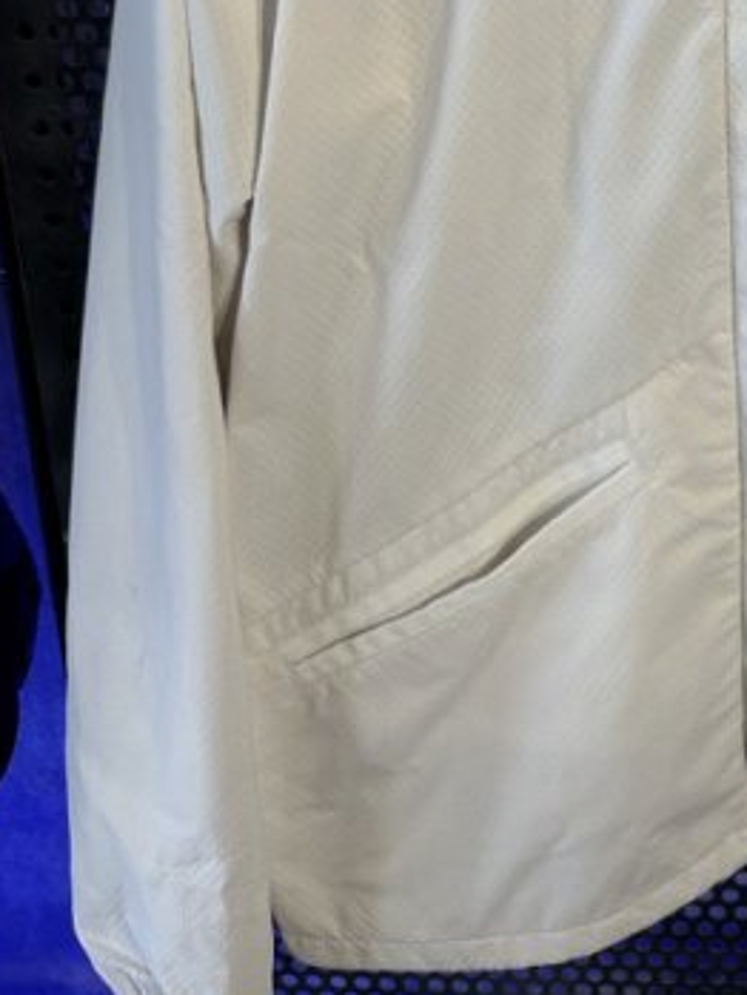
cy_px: -74
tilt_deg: -19.5
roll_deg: -0.2
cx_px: 824
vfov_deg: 31.4
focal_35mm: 55
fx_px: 1582
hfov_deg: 24.7
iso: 125
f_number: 1.78
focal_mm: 6.86
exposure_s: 1/100
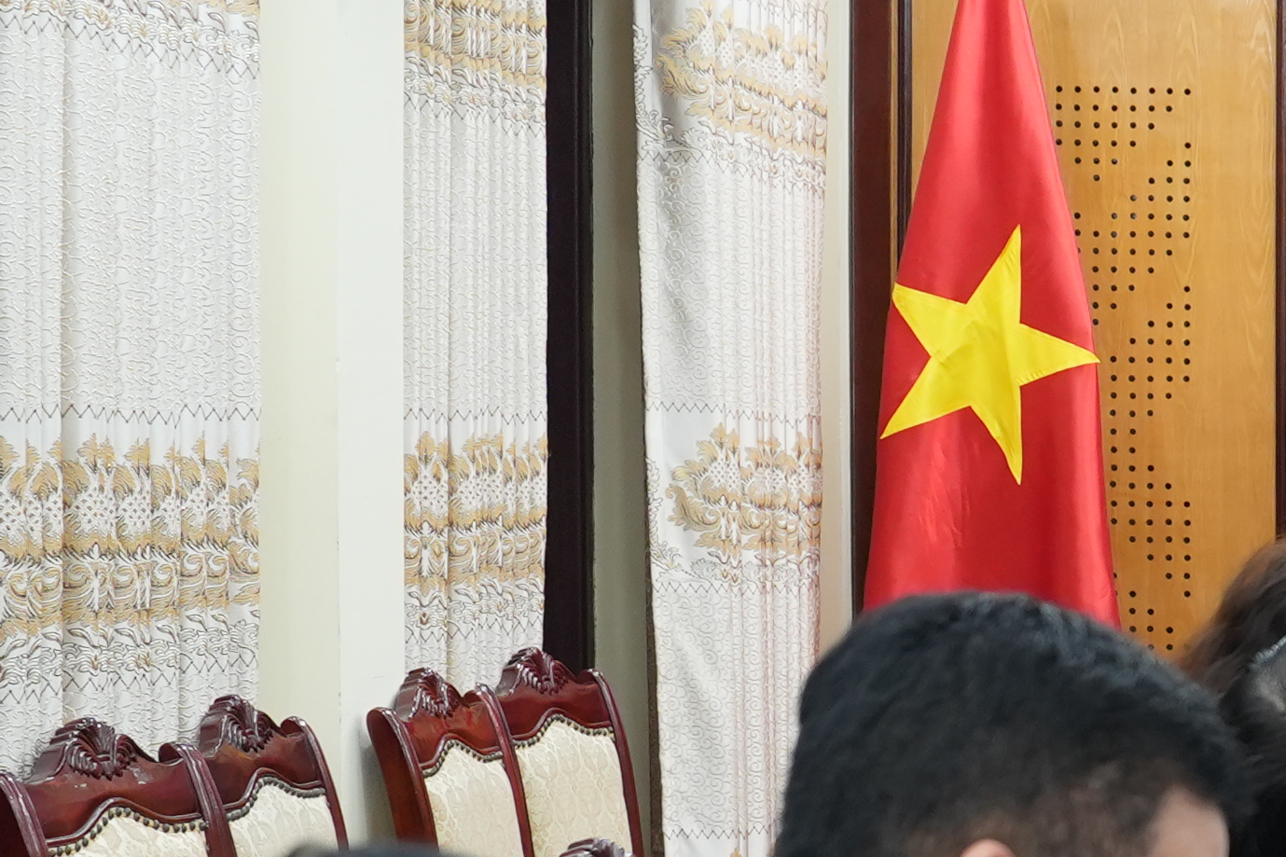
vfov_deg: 11.2
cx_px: 2744
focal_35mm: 122
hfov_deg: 13.7
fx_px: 4357
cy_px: 653
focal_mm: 24
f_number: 3.5
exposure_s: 1/50
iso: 800
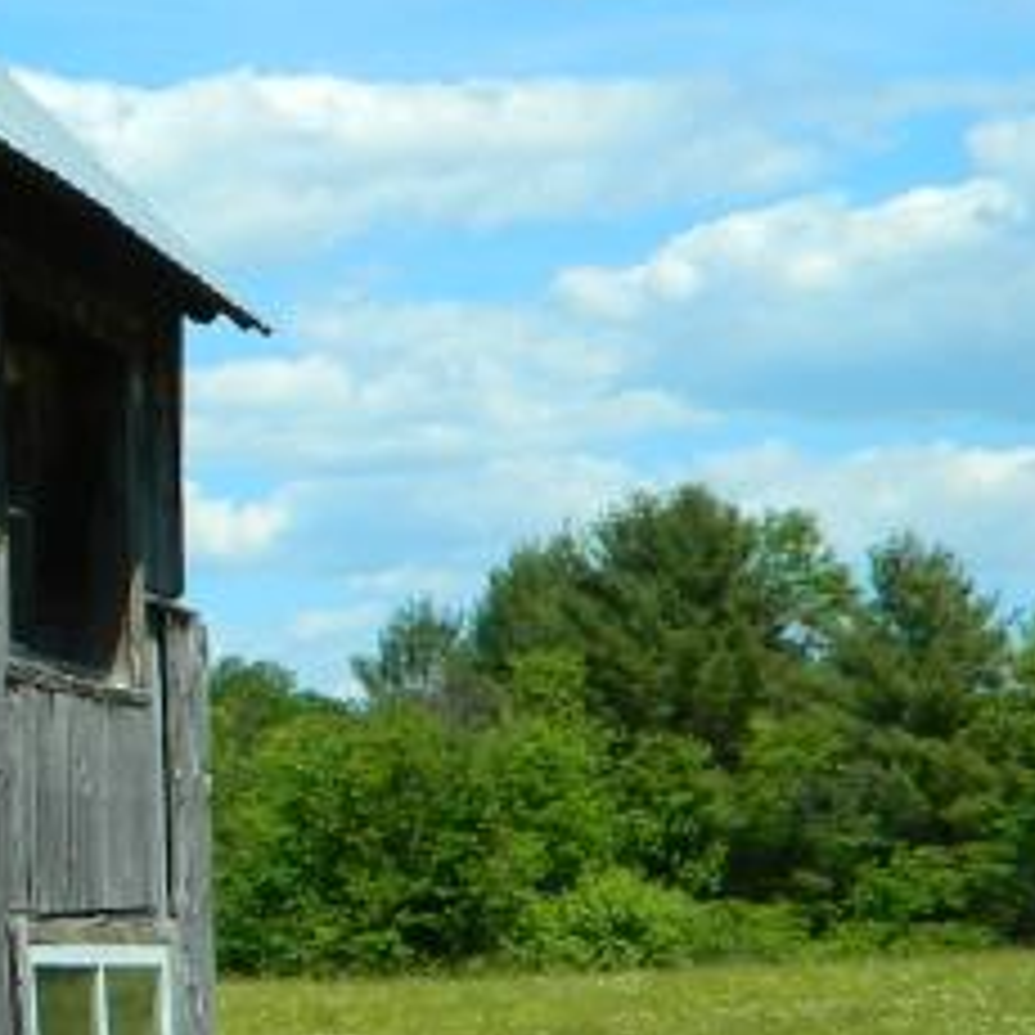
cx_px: -1071
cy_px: 410
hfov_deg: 12.5
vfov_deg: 14.3
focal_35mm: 122
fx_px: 4127
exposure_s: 1/1000
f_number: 3.2
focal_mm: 5.6
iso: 80
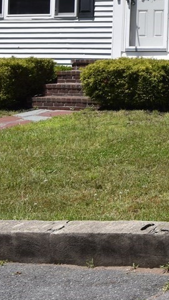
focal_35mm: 89
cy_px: -16
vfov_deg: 22.8
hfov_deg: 10.5
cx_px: 470
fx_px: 709
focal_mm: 20
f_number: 13
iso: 400
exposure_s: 1/640
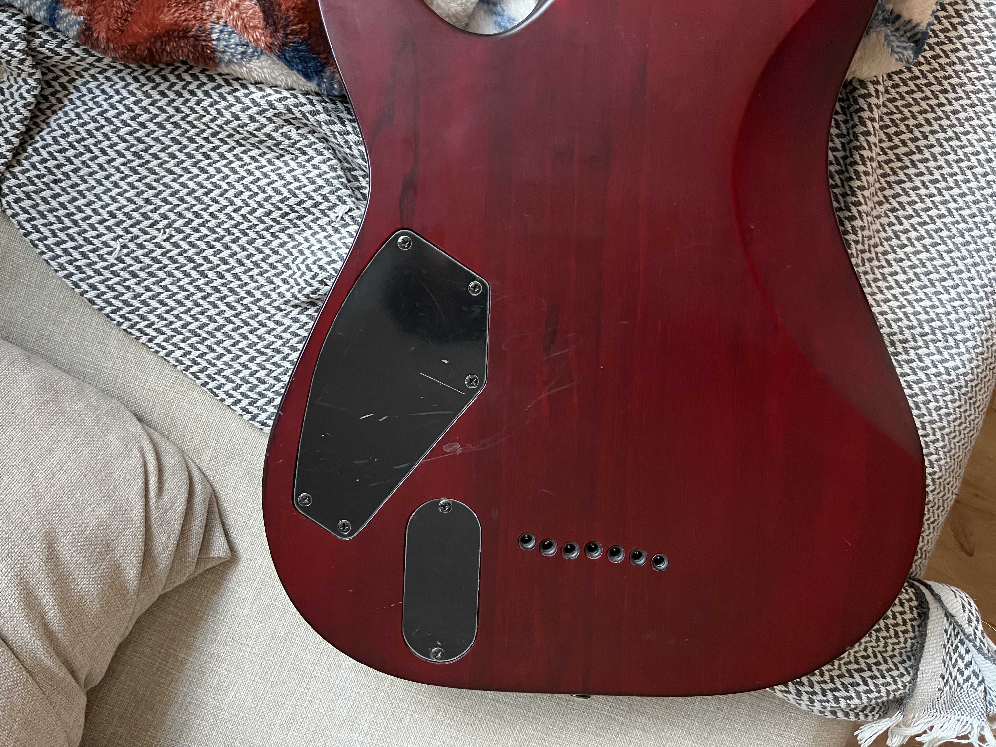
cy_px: 374
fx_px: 748
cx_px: 498
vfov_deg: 53.1
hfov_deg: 67.3
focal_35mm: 26
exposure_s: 1/38
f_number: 1.6
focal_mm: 5.1
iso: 640
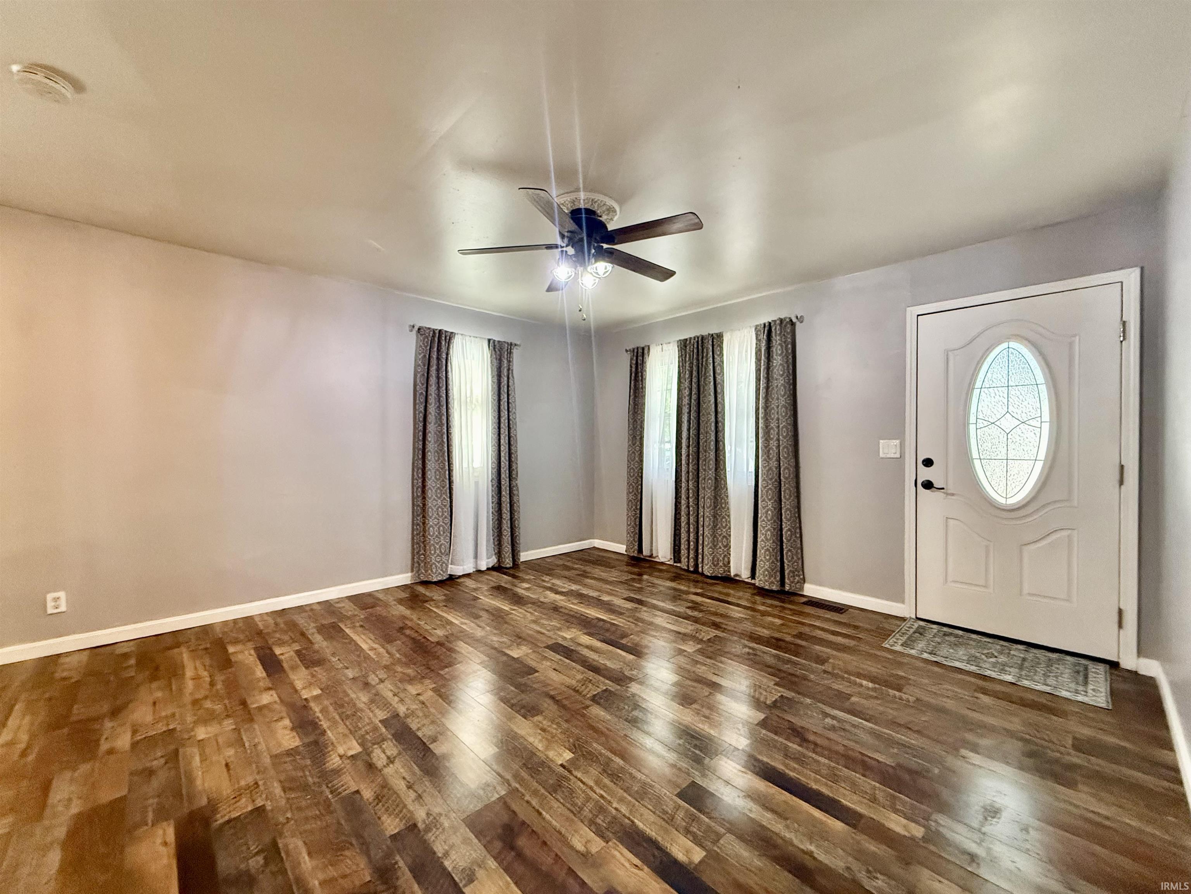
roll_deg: +0.0
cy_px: 447
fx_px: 482
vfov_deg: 85.7
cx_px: 596
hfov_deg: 102.1
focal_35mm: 14
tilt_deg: +0.3
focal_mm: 2.22
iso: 640
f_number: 2.2
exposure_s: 1/60
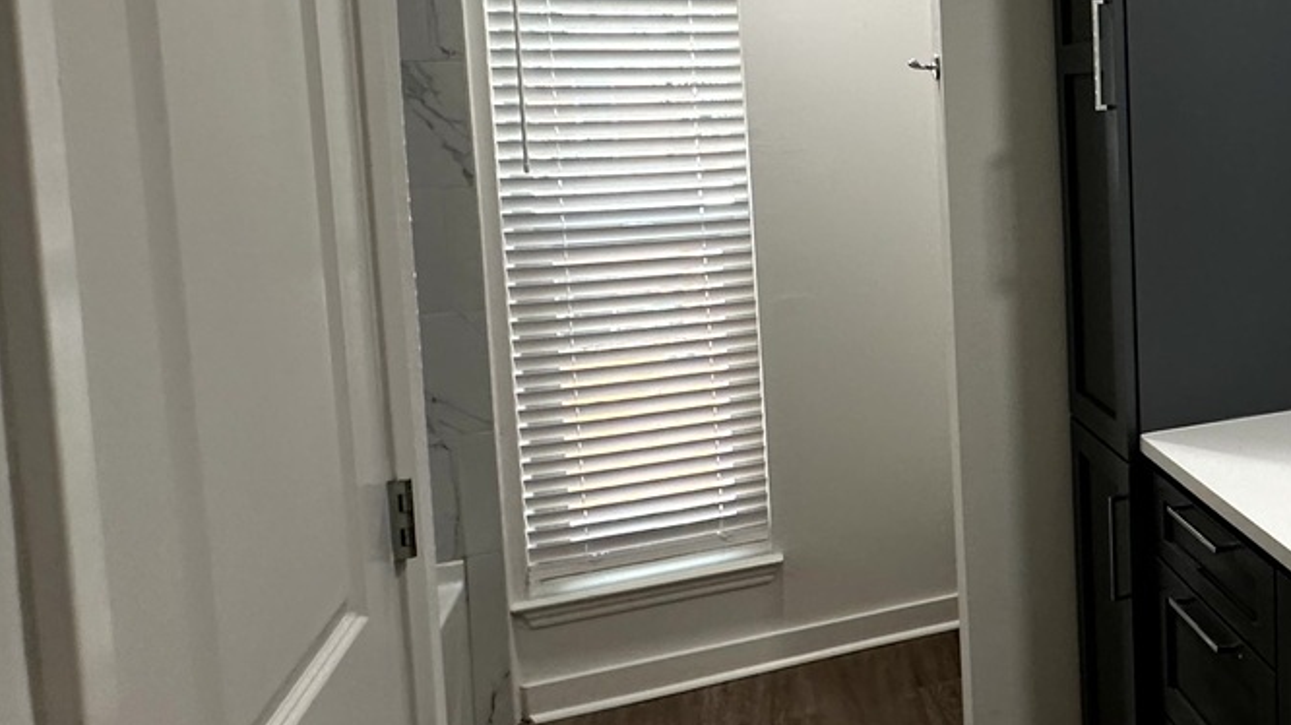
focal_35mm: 33
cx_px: 1252
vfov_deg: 34.8
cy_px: 174
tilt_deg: -3.9
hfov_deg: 49.9
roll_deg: +0.4
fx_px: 1129
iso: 200
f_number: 2.2
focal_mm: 2.22
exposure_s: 1/120
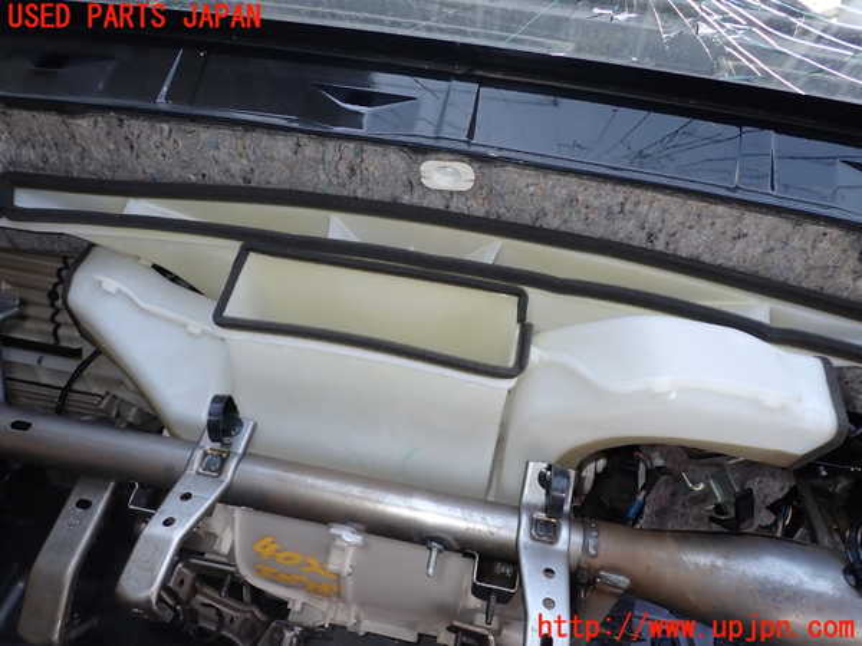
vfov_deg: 54.9
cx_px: 431
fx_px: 623
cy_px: 323
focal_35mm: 25
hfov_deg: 69.4
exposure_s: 1/125
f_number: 2.8
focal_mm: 4.5
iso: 100
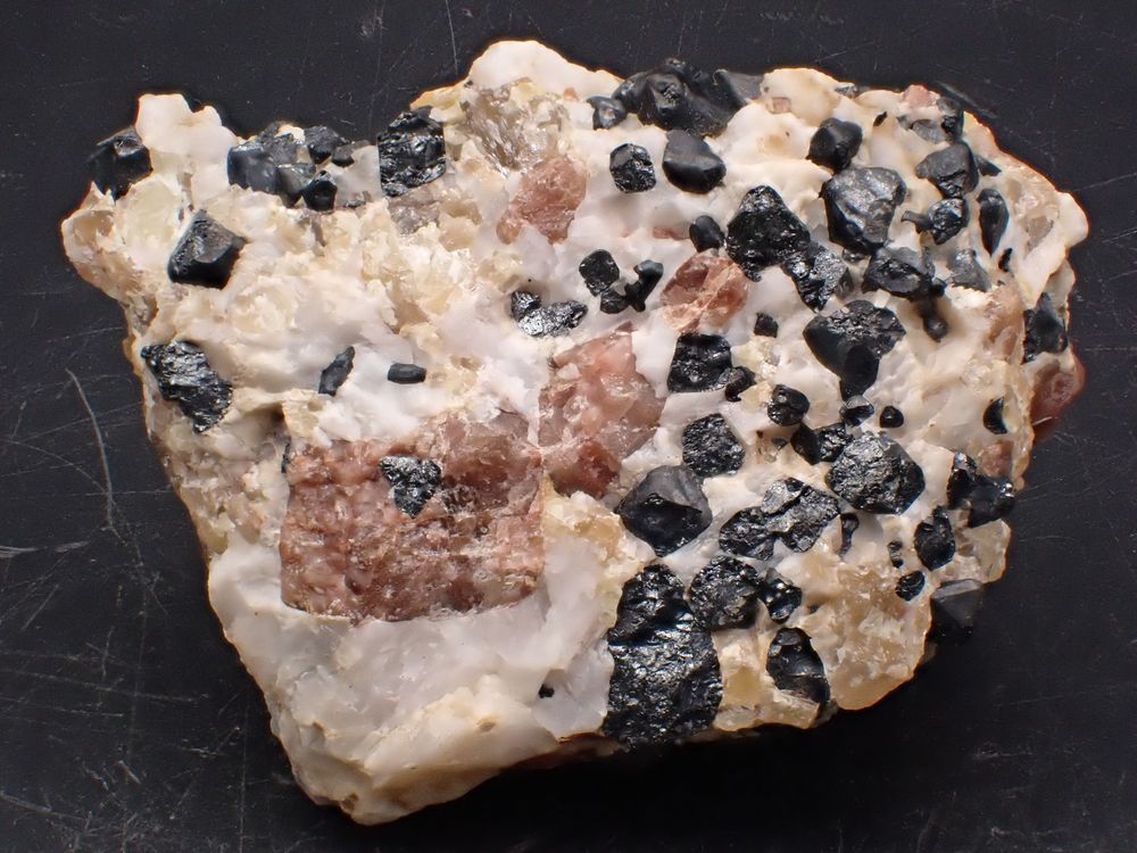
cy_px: 426
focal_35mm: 100
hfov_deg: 19.6
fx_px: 3285
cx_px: 568
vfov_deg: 14.8
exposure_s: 1/400
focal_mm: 18
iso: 500
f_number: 6.3
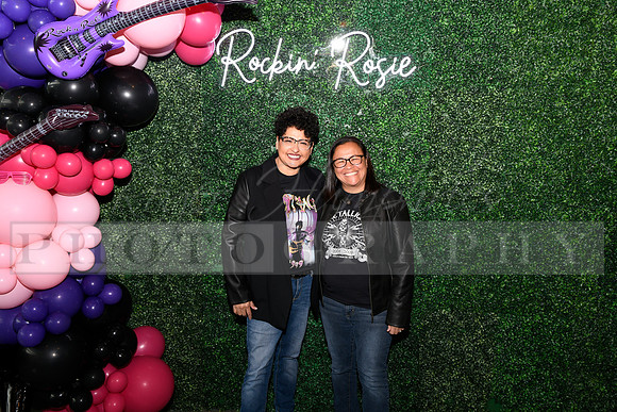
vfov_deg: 49.6
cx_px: 308
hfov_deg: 69.4
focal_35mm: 26
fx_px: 446
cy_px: 206
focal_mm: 26
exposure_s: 1/60
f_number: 6.3
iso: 500
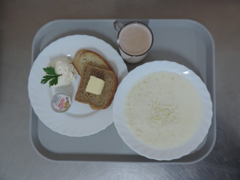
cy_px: 90
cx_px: 120
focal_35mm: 24
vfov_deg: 56.8
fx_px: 166
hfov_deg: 71.6
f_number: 3
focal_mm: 4.3
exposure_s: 1/25
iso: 400
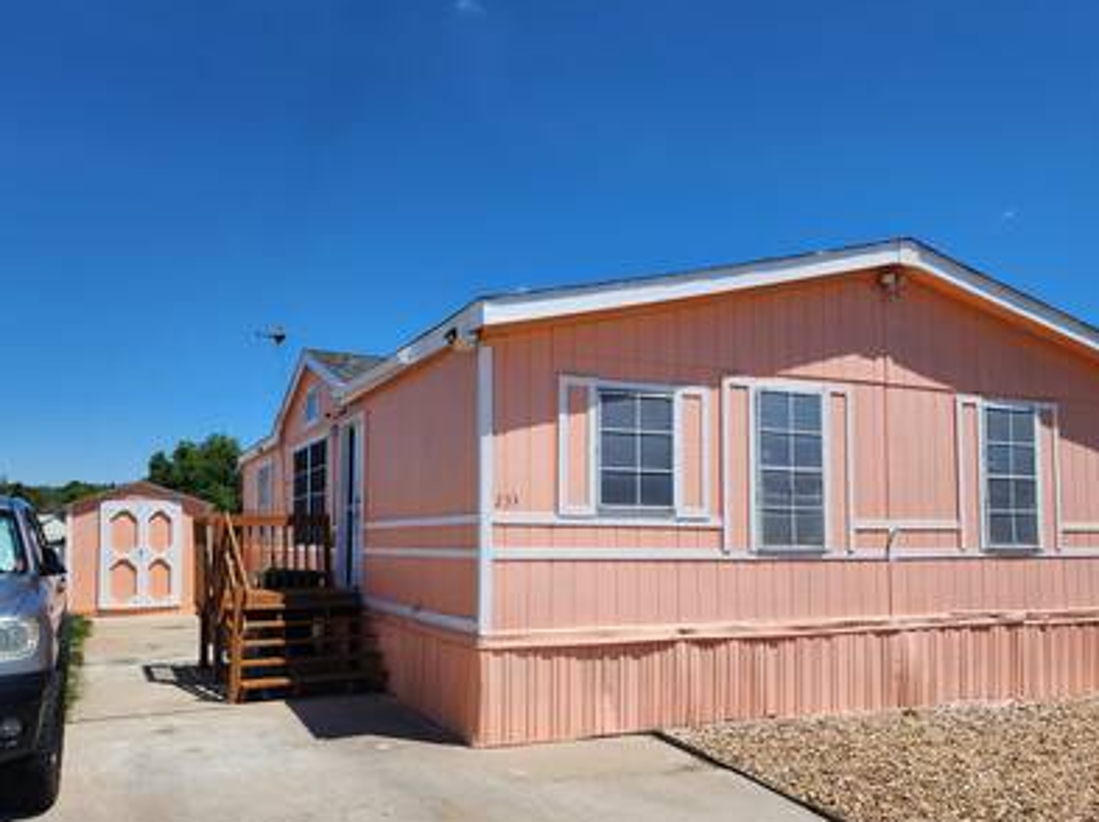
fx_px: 952
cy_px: 481
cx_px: 576
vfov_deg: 46.5
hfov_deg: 60.0
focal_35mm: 30
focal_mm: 6.4
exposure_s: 1/1714
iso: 12
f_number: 1.8
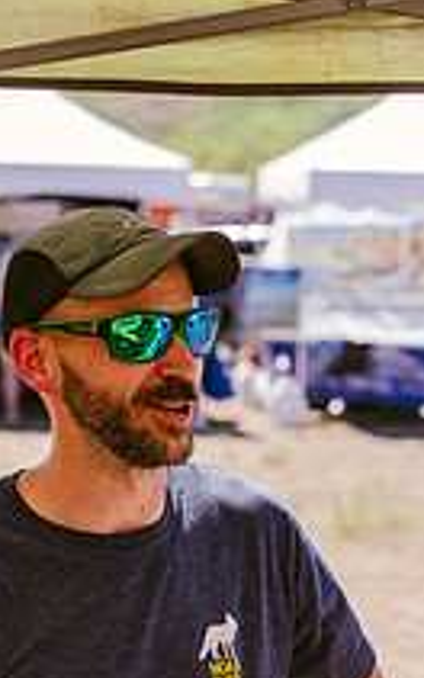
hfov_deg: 8.6
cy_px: 704
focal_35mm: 152
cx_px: 109
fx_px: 2808
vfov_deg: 13.5
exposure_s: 1/4000
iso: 2500
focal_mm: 70
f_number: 5
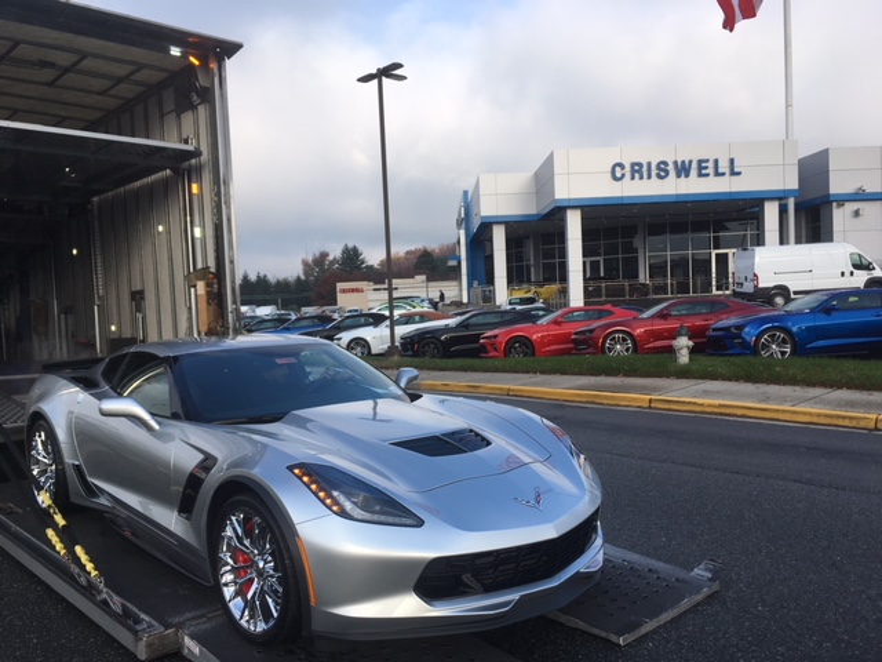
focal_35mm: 29
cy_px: 331
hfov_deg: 61.7
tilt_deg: -1.5
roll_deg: +1.0
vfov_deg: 48.2
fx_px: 739
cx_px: 441
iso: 25
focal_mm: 4.15
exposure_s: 1/962
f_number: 2.2
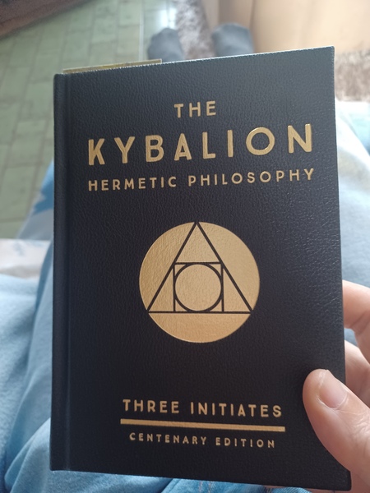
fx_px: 356
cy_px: 246
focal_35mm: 25
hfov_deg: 54.9
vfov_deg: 69.4
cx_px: 185
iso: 1250
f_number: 1.8
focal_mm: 4.6
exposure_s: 1/20
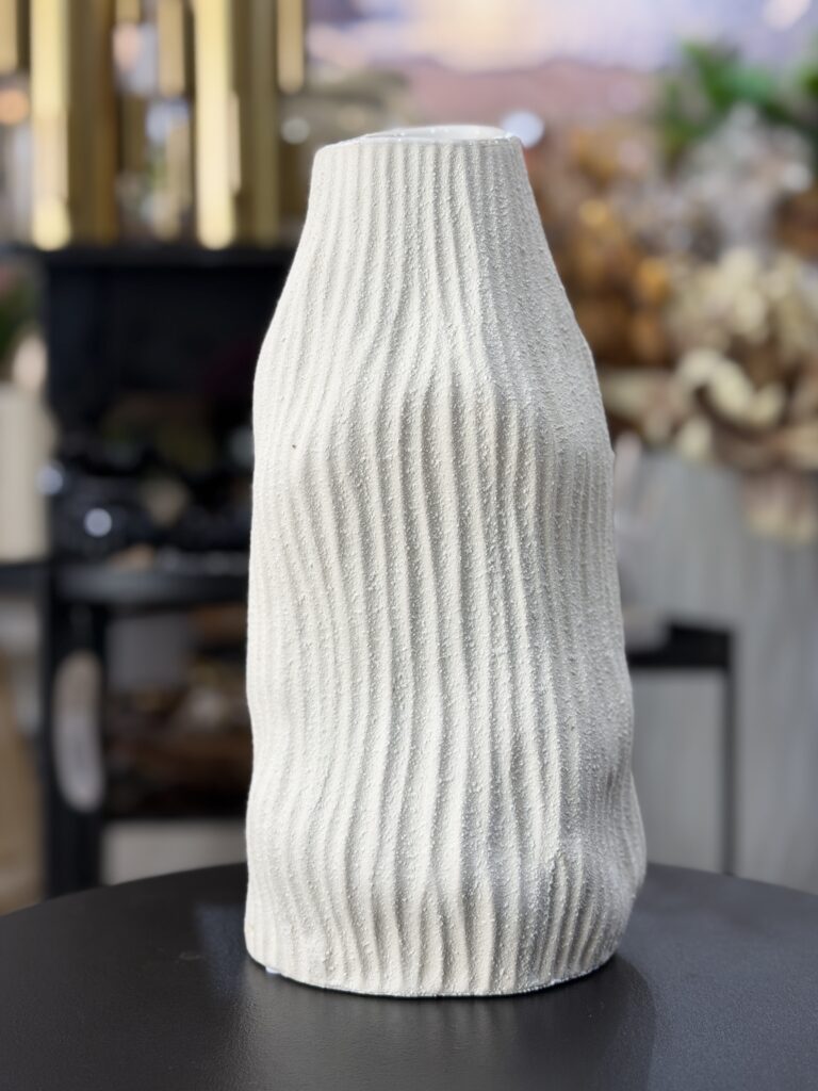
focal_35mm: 48
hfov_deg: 30.3
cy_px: 546
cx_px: 409
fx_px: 1512
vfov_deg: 39.7
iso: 100
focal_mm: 6.76
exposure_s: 1/120
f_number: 1.78
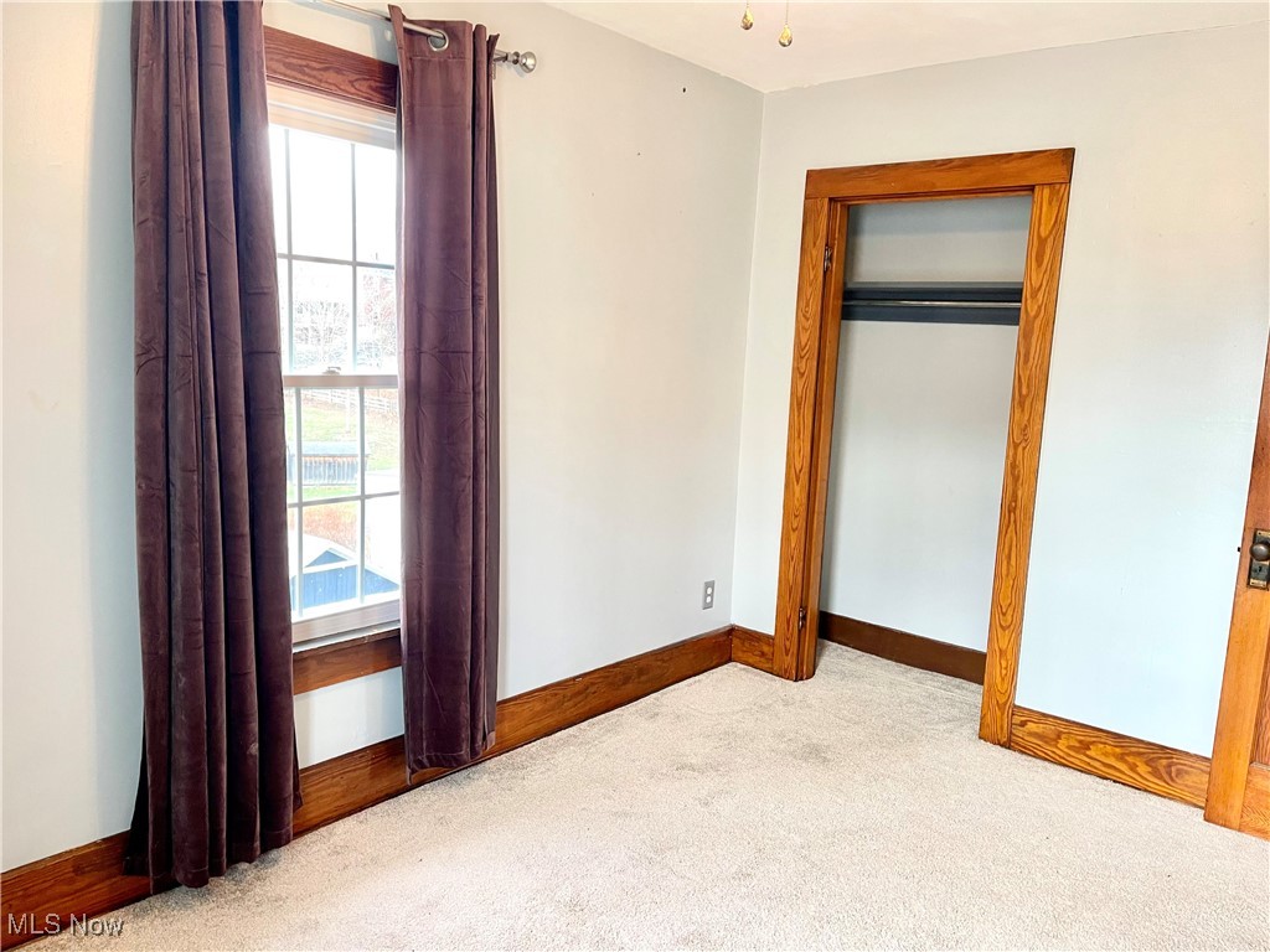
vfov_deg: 54.9
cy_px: 476
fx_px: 917
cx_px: 635
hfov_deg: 69.4
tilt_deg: -8.6
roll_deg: -2.4
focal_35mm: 25
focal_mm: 5.1
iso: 100
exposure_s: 1/60
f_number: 1.6
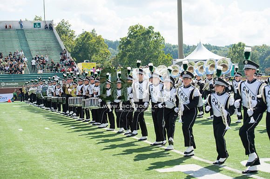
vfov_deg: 19.4
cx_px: 135
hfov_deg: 28.9
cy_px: 90
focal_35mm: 70
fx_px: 525
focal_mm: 70
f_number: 4.5
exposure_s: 1/1000
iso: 200
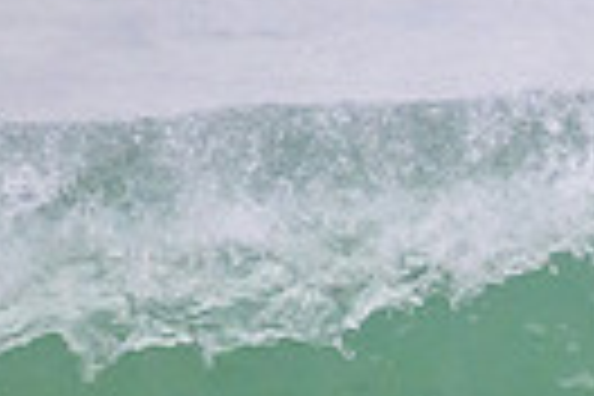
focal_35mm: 3662
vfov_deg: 0.4
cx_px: 1278
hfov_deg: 0.6
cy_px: 583
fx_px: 60418
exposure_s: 1/2000
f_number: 11
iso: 3600
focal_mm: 800
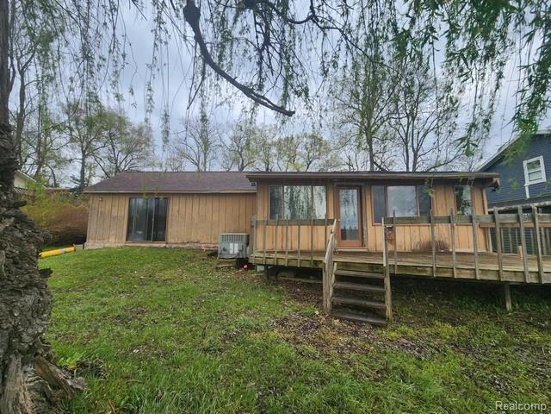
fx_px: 207
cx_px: 276
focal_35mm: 13
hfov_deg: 106.2
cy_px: 207
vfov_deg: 89.9
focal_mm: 2.2
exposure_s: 1/536
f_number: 2.2
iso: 50
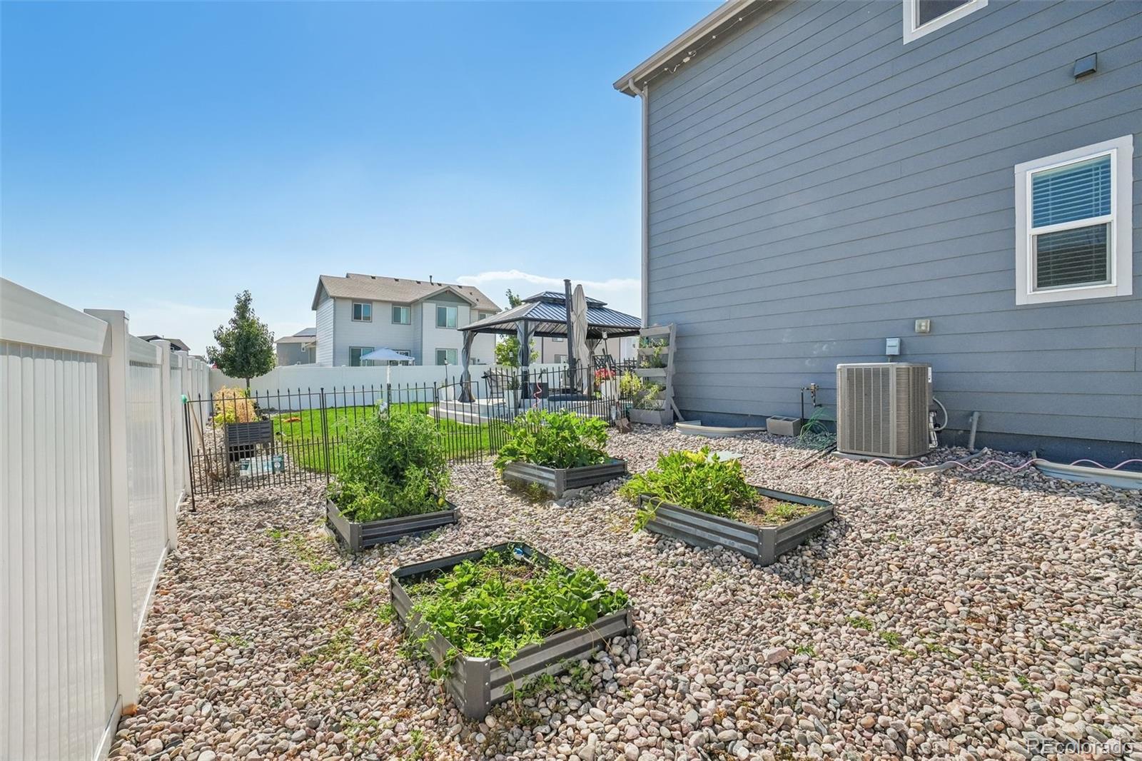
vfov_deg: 77.3
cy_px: 380
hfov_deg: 100.4
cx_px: 571
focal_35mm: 15
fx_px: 476
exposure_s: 1/1600
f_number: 8
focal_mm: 10
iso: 400
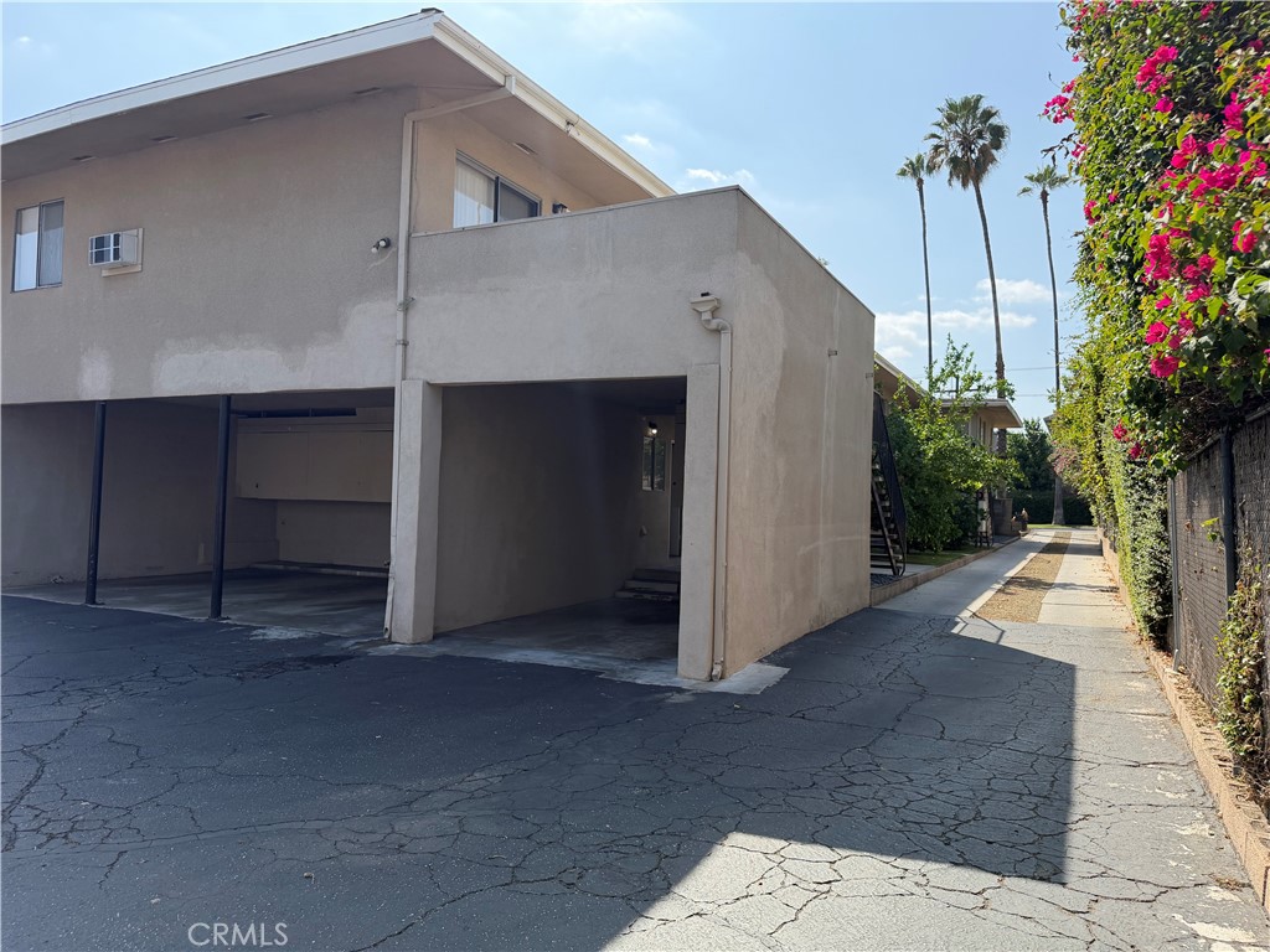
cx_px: 635
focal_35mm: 24
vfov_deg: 56.8
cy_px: 476
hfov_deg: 71.6
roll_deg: -1.4
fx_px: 881
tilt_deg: +1.5
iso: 100
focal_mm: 6.76
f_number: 1.78
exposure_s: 1/3279
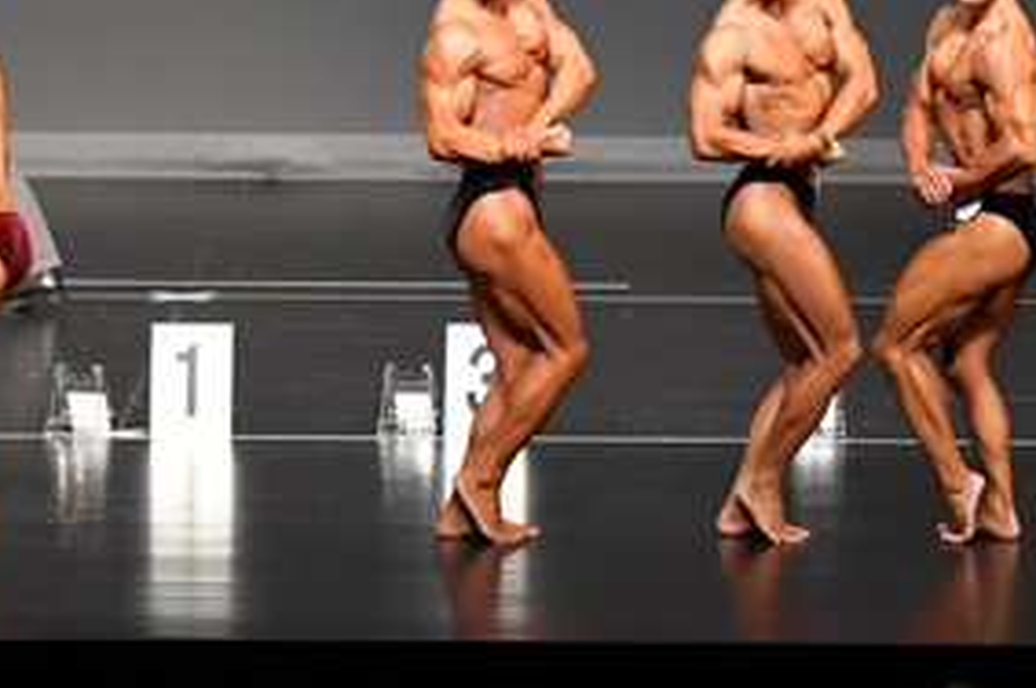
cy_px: 179
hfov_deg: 5.9
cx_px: 734
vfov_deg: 3.9
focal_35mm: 348
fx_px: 10003
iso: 4000
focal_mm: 85
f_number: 5.6
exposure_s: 1/400
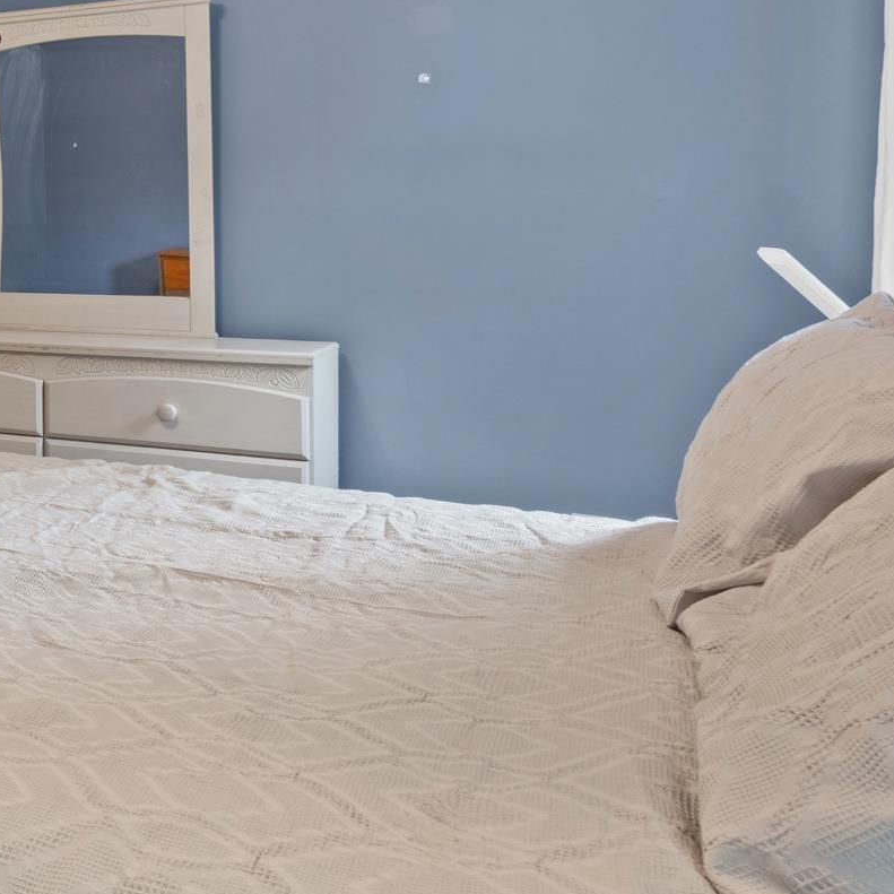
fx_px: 1296
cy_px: 235
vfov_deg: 37.2
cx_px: -389
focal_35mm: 44
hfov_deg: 28.0
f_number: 11
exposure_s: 1.6
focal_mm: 11
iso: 160
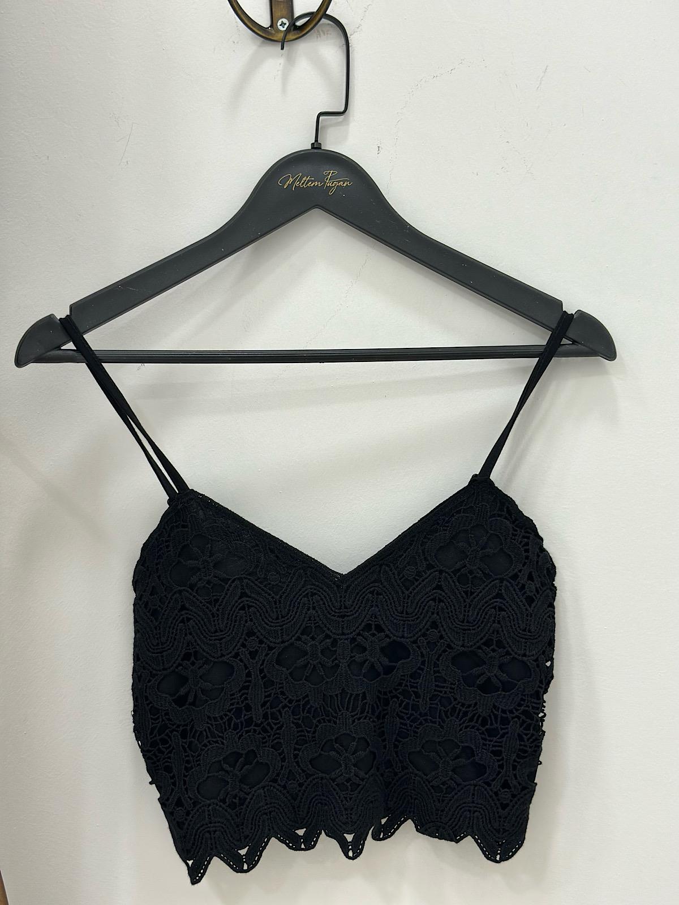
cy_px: 452
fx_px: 1255
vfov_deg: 39.7
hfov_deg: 30.3
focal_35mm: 48
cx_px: 340
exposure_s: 1/50
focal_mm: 6.86
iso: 64
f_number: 1.78
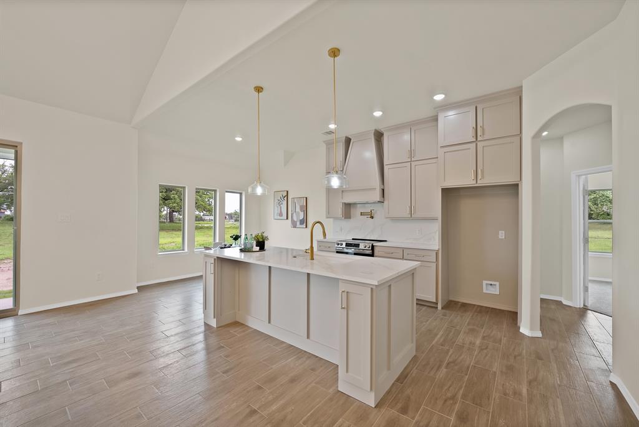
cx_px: 320
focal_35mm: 13
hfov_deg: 108.3
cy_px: 214
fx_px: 231
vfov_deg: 85.5
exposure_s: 1/8
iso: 640
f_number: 9
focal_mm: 13
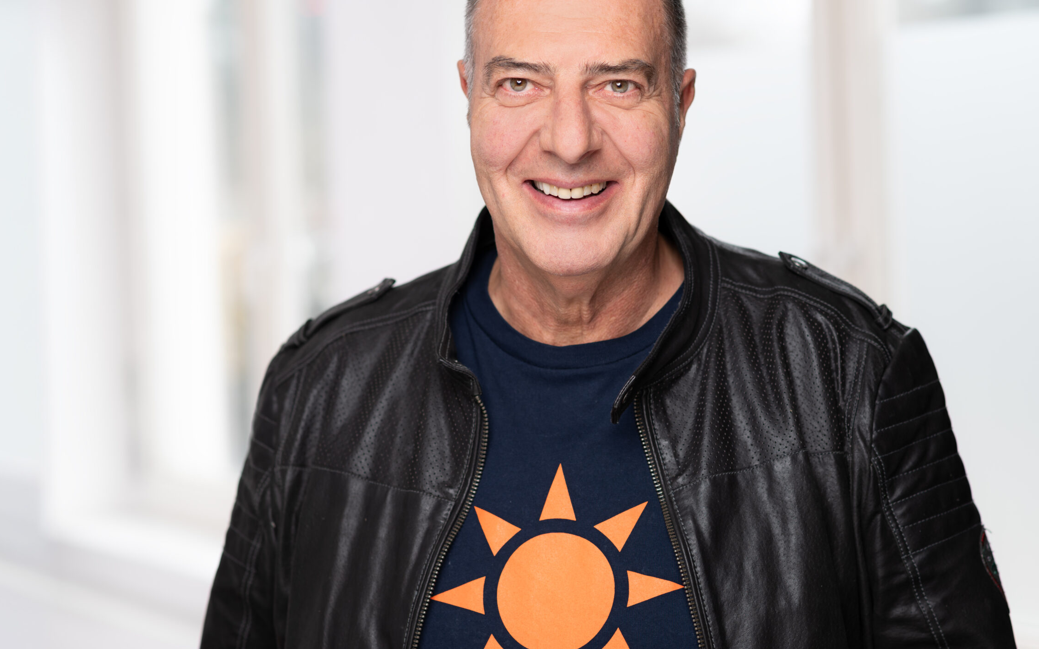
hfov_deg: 21.2
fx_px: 2775
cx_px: 583
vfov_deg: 13.3
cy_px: 296
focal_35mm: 98
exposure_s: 1/160
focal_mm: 85
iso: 100
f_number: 2.8
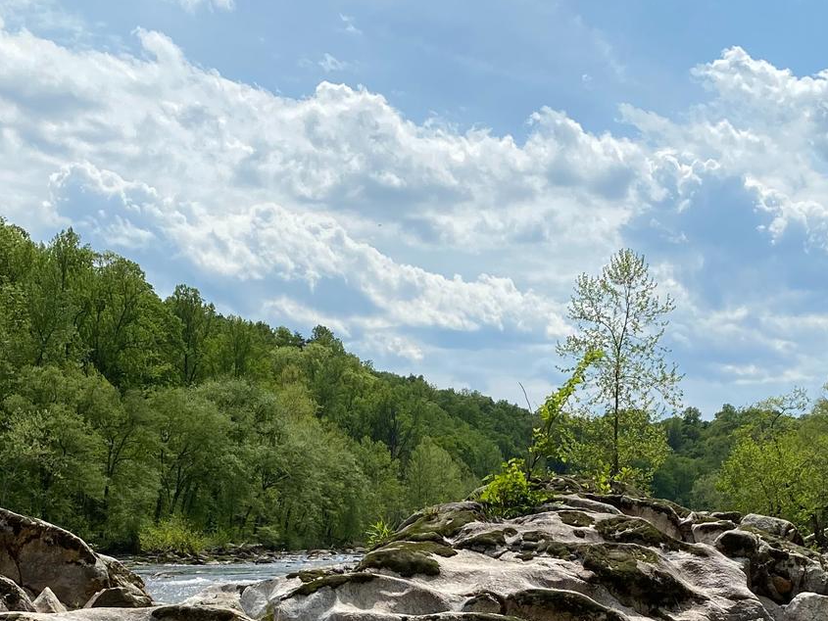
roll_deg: +1.6
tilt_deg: -5.6
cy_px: 687
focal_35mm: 63
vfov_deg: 22.0
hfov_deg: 30.6
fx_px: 1507
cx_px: 532
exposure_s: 1/4115
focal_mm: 4.25
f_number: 1.8
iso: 32
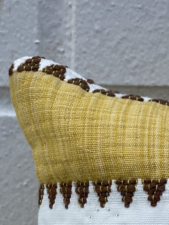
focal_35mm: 163
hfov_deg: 9.1
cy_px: 232
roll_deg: -1.3
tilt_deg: -15.3
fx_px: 1061
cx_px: 103
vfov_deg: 12.0
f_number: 2
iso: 20
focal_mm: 6
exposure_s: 1/737
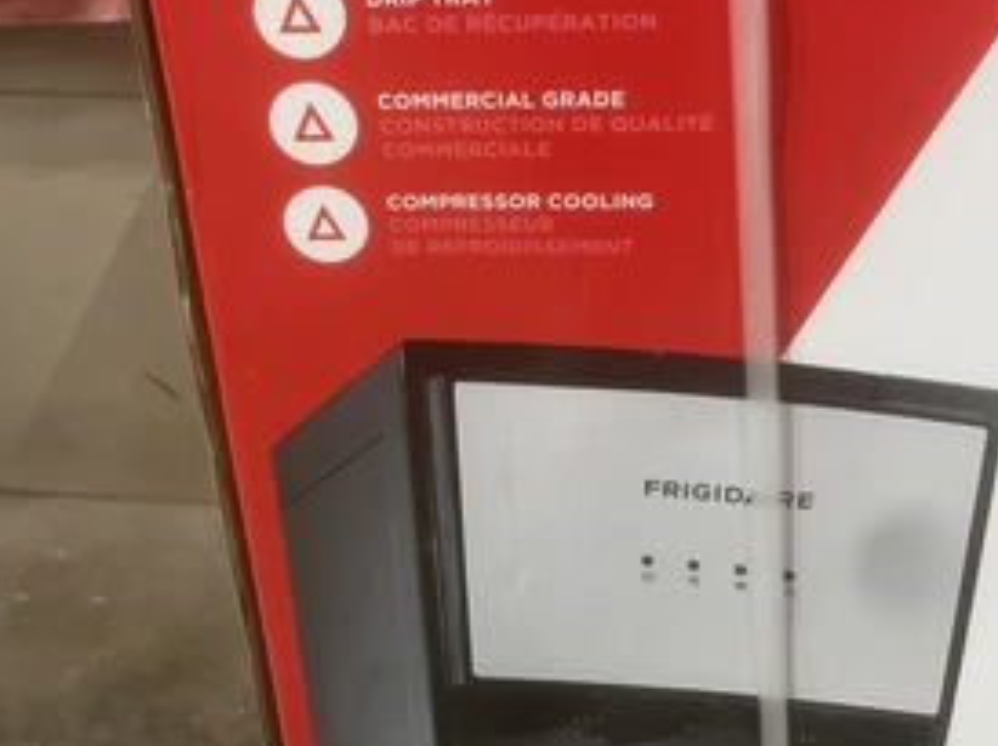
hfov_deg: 49.0
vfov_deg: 37.0
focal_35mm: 38
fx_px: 1095
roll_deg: +3.1
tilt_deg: -24.2
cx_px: 524
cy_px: 211
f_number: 1.6
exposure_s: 1/60
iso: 160
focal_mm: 5.1
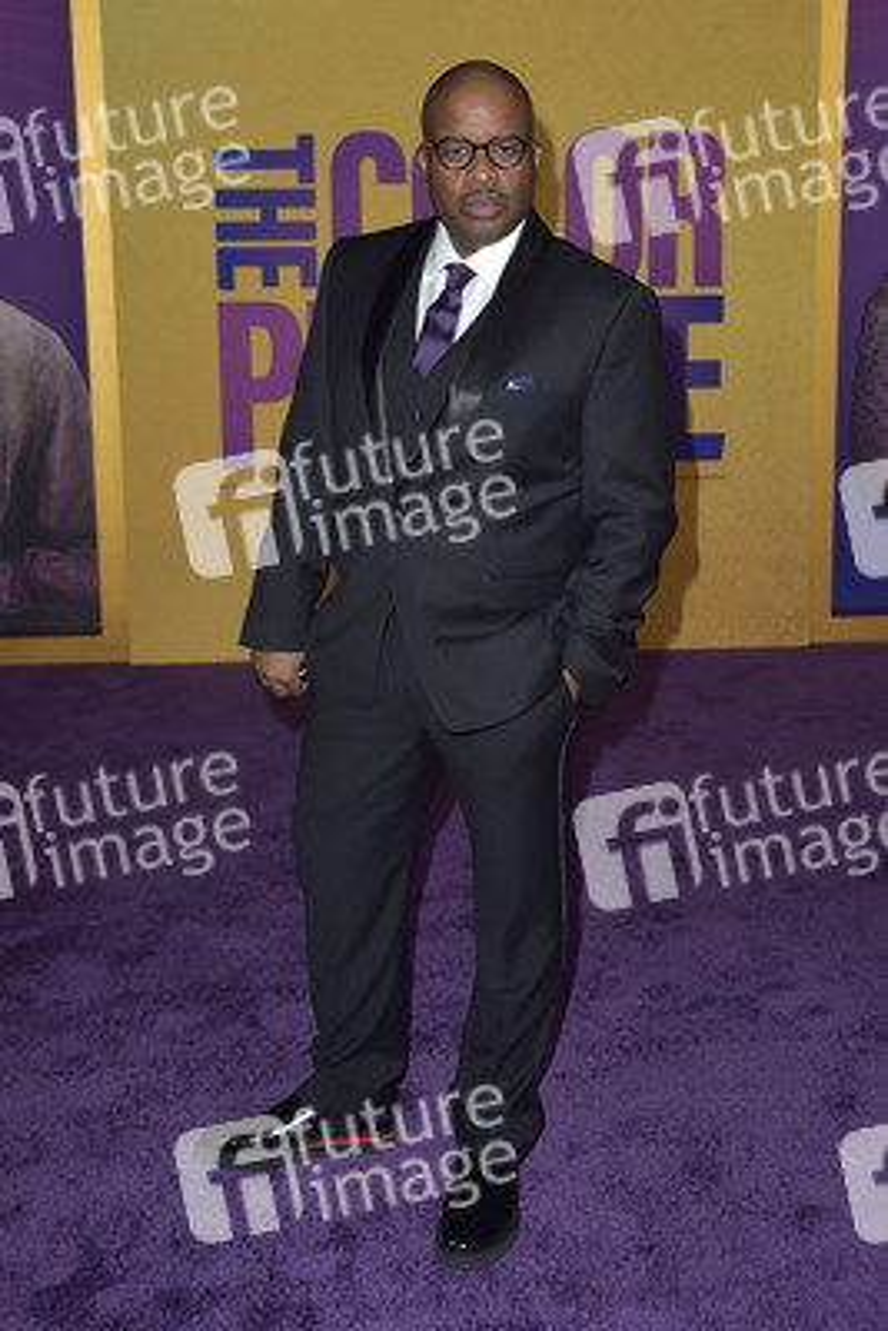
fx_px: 1626
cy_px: 666
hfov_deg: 30.5
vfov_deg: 44.5
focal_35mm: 44
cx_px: 444
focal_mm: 44
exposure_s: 1/250
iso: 320
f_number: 6.3
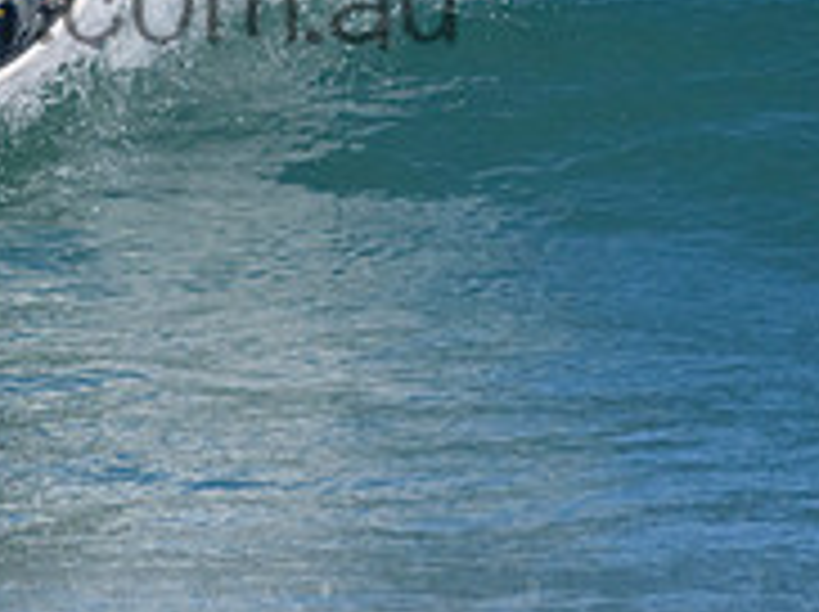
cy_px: -61
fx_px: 54345
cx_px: -18
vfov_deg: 0.6
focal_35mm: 2300
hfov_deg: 0.9
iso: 720
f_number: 5.6
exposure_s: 1/4000
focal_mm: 500
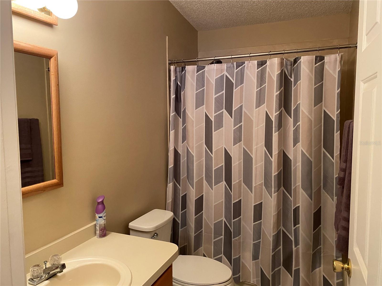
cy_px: 143
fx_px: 287
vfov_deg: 53.1
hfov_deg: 67.3
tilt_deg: -4.5
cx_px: 191
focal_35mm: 26
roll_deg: +0.5
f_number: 1.8
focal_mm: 4.25
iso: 400
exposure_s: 1/40
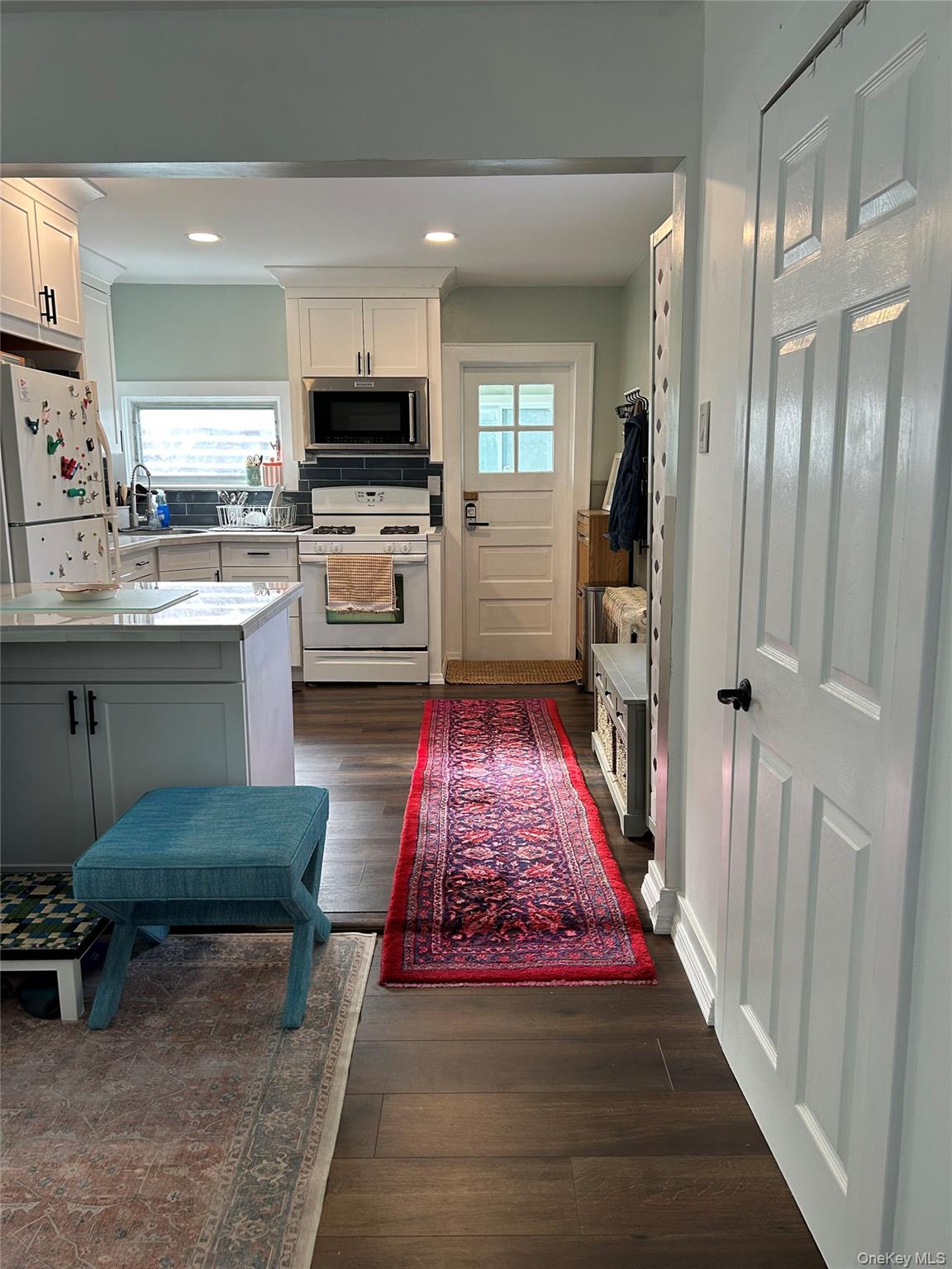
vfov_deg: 67.3
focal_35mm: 26
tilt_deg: -10.2
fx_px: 953
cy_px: 634
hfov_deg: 53.1
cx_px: 476
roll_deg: -0.1
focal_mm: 5.7
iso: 100
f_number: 1.5
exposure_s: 1/120
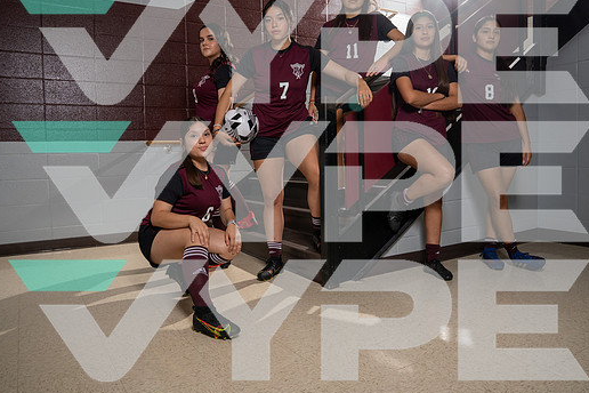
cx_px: 302
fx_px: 442
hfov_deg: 67.4
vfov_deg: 47.9
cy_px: 182
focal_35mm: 27
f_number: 8
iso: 400
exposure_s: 1/250
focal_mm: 24
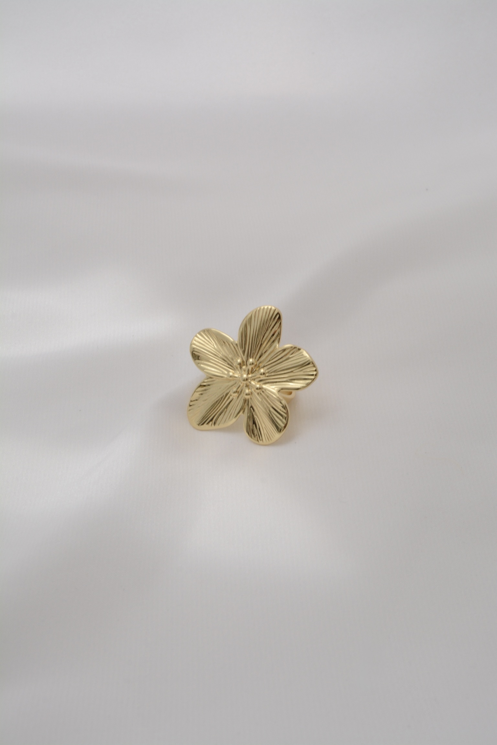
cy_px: 372
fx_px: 1491
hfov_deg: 18.9
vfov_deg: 28.1
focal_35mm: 72
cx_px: 248
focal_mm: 48
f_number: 16
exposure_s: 1/640
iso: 500
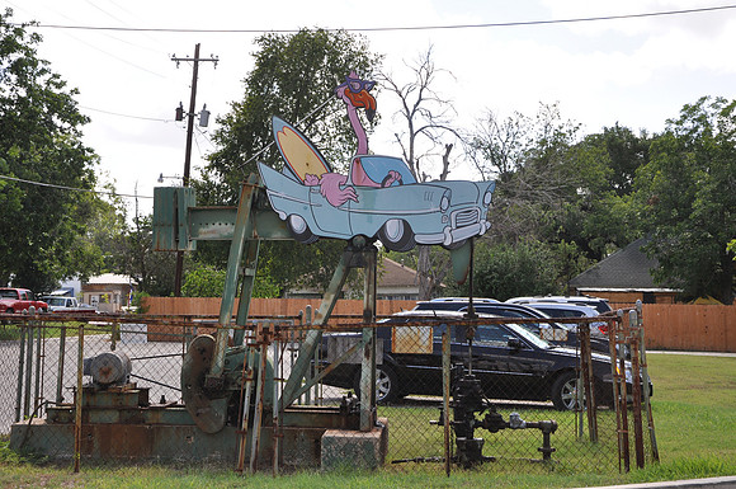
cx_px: 368
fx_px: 1164
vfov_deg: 23.7
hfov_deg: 35.1
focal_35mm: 57
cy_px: 244
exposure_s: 1/200
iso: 200
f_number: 8
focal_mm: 38
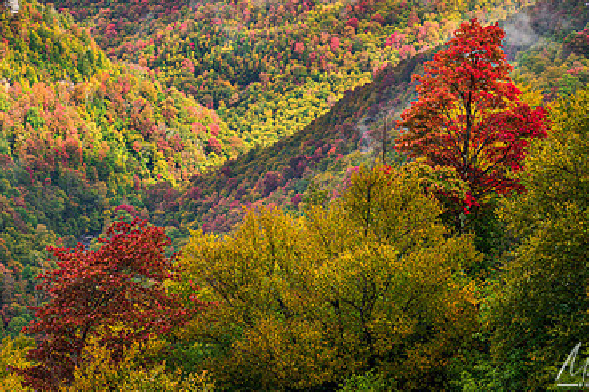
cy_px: 92
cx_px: 218
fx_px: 2011
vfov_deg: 11.1
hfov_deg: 16.6
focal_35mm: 123
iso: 64
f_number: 8
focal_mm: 78
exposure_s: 1/30
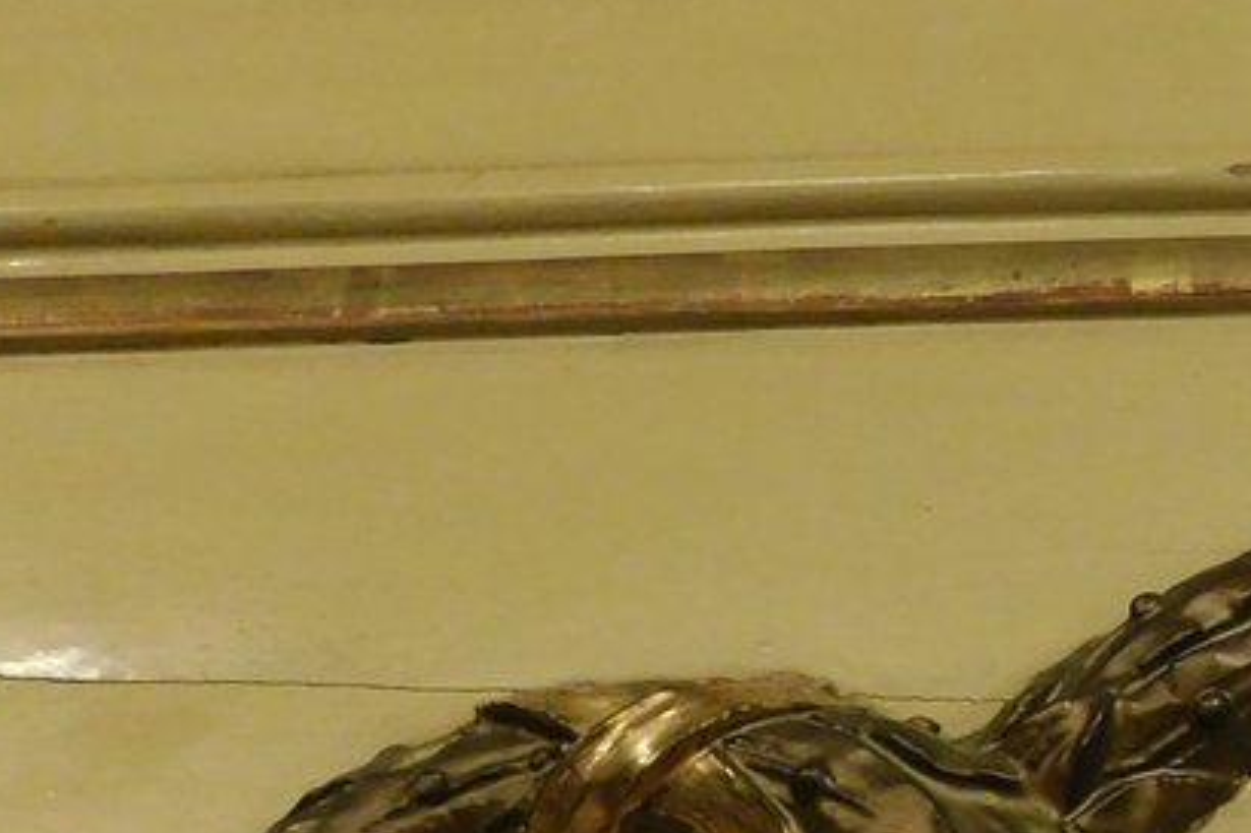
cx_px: 1596
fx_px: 2431
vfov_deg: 18.2
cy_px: 1065
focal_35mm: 70
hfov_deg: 25.2
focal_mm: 4
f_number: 3
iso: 400
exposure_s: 1/10
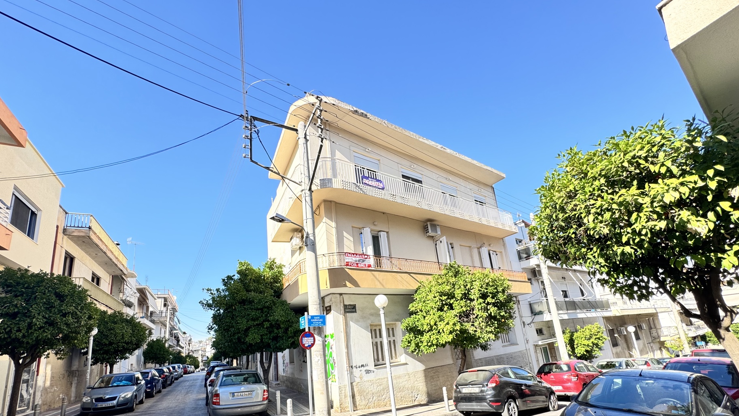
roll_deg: +6.2
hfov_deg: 99.4
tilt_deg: +13.9
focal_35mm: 16
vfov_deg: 65.6
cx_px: 369
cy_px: 271
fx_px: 314
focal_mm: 2.22
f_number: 2.2
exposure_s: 1/284
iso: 40
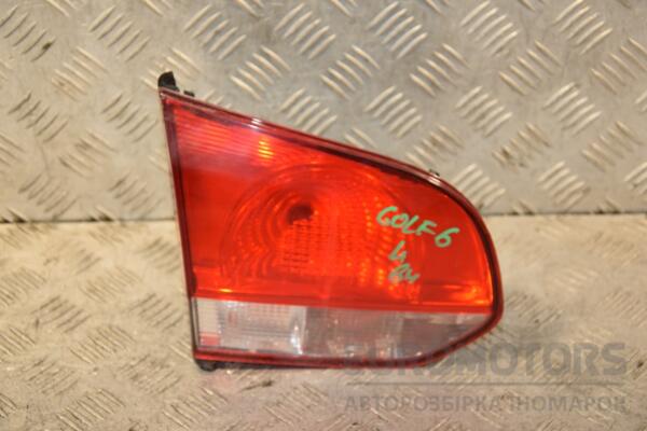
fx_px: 1402
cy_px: 216
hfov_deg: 26.0
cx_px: 324
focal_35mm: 78
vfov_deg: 17.5
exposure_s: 1/160
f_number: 5
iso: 800
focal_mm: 52
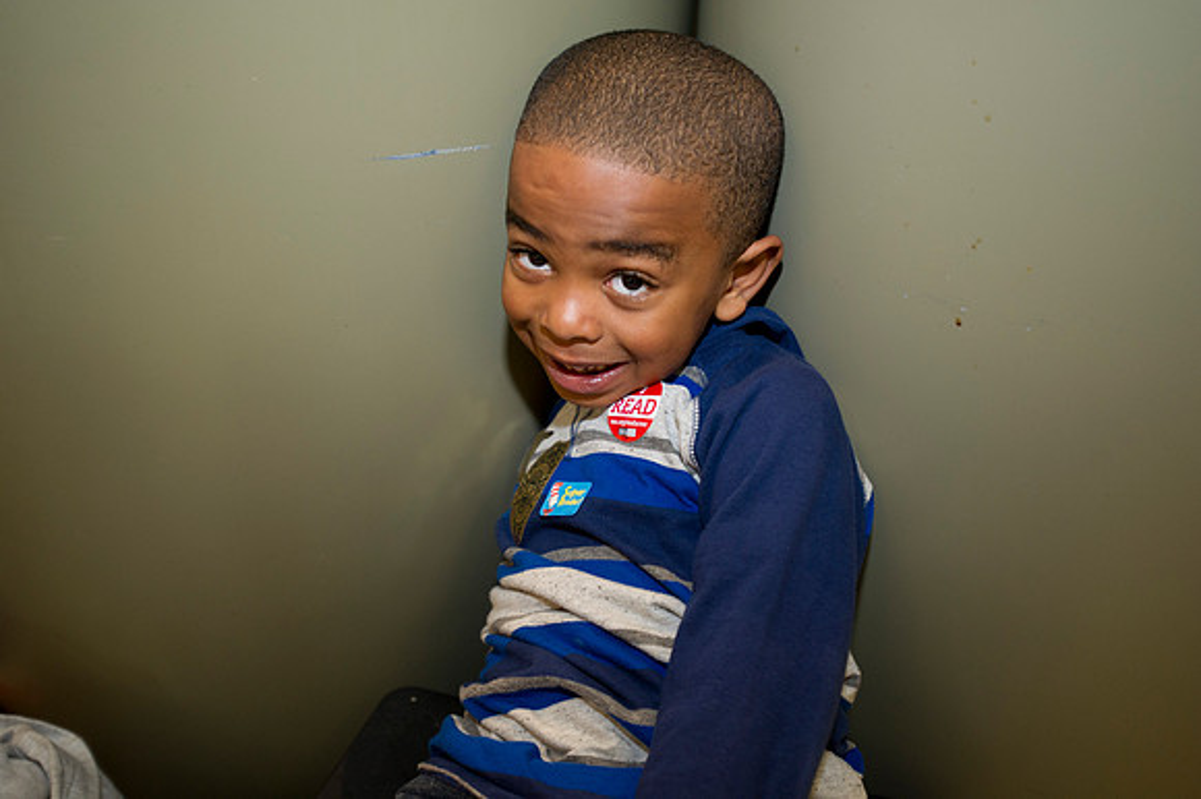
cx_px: 600
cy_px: 400
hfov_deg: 54.5
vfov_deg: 37.8
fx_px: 1167
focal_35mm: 35
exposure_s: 1/160
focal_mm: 35
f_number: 2.8
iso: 1250
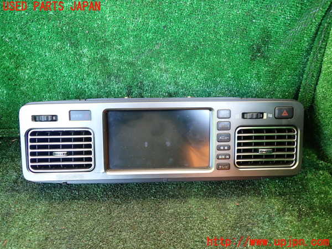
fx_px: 240
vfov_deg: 54.9
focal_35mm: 25
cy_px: 124
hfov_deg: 69.4
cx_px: 166
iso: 200
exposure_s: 1/40
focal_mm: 4.5
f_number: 2
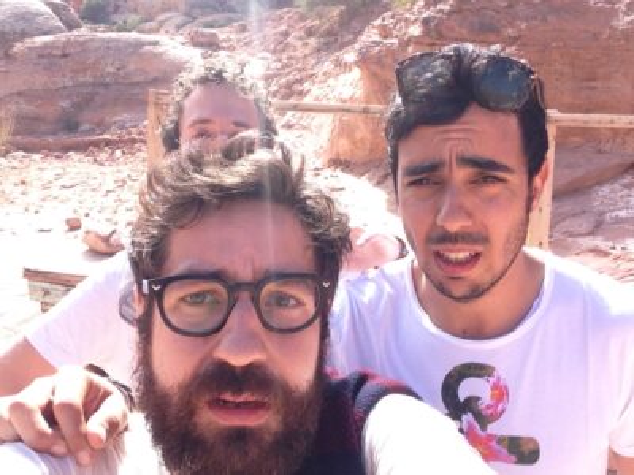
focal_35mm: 35
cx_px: 317
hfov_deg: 52.6
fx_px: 641
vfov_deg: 40.7
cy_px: 238
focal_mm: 2.18
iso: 32
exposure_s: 1/323
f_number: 2.4
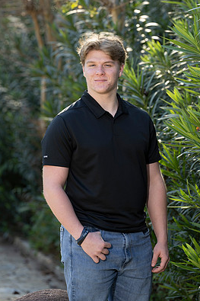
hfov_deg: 6.5
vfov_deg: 9.8
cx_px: 111
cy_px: 133
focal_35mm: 211
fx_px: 1760
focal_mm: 185
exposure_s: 1/160
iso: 200
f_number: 5
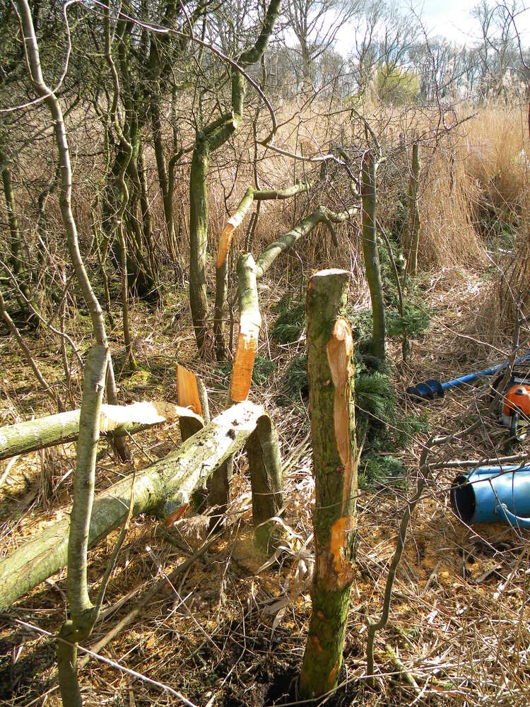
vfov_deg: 63.4
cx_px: 265
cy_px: 354
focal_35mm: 28
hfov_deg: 49.7
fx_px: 572
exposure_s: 1/316
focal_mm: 5
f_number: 3.5
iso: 80
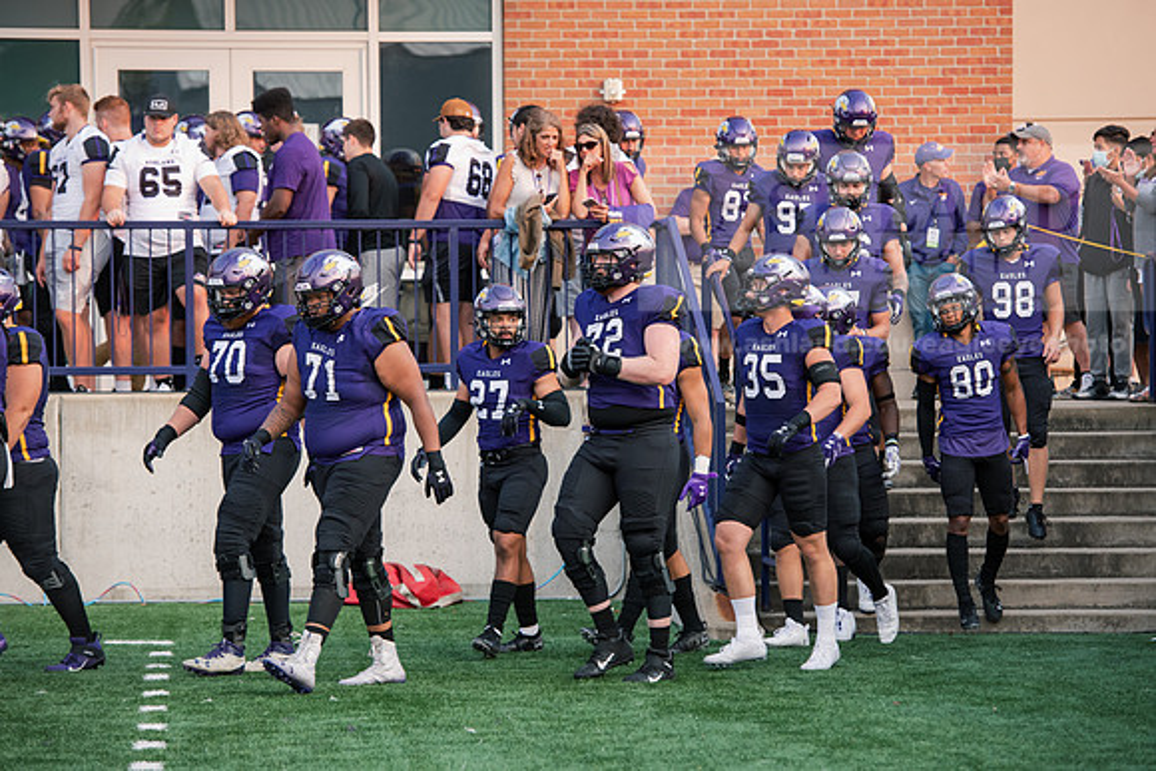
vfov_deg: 9.5
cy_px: 386
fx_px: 4657
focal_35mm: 145
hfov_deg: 14.2
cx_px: 578
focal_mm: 145
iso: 800
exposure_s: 1/400
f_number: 4.5
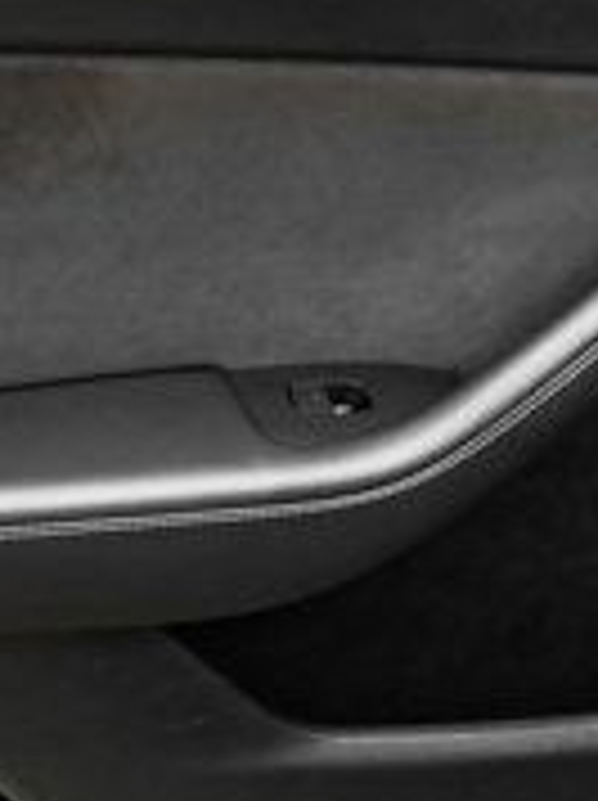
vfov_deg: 23.3
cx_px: 202
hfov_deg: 17.7
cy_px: 173
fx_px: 1916
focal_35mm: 83
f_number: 4
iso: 1600
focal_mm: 24
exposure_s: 1/320
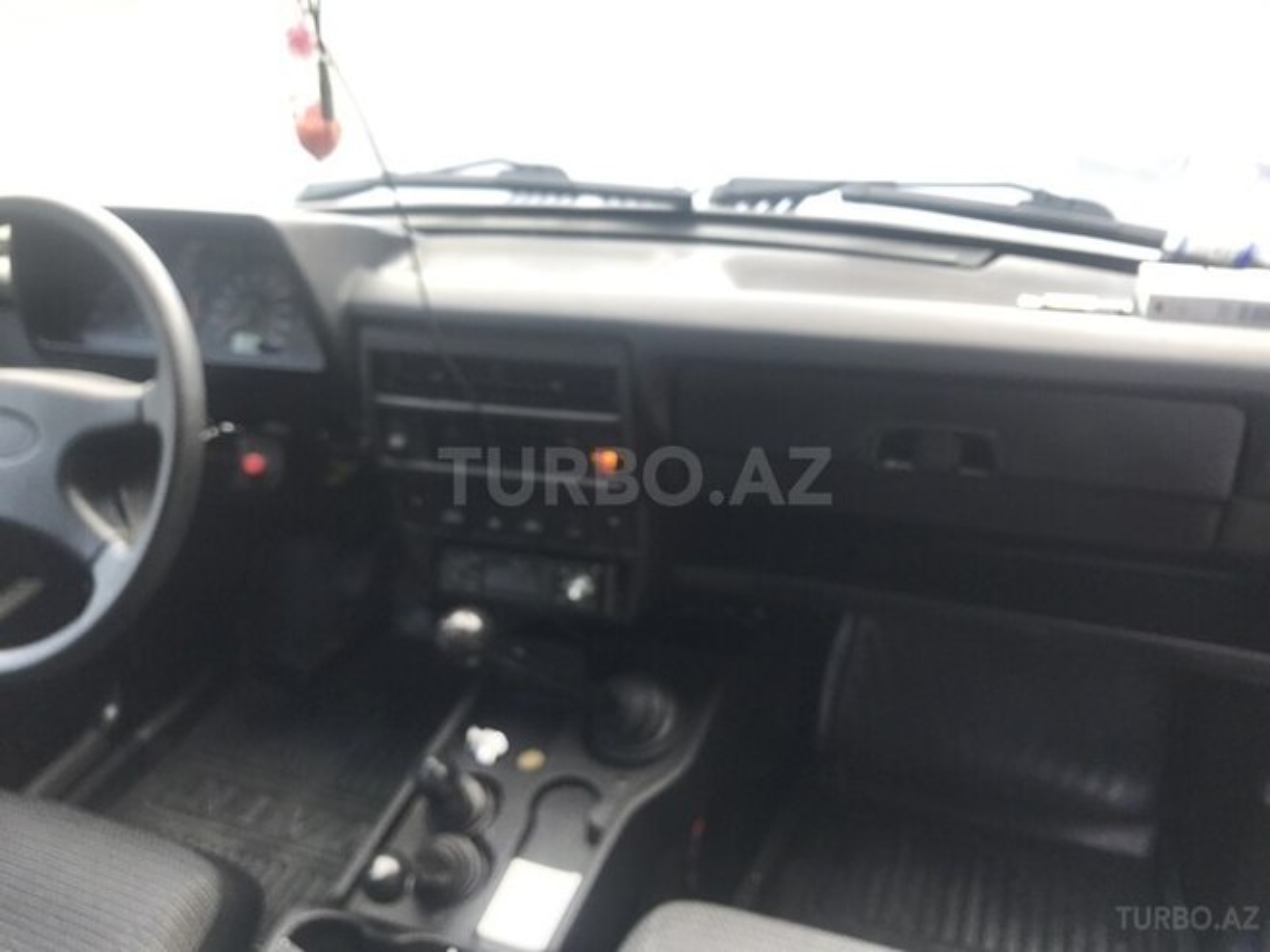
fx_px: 1027
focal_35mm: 28
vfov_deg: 49.7
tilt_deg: -30.0
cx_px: 635
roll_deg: +5.8
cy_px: 476
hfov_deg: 63.4
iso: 20
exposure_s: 1/95
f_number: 1.8
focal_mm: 3.99
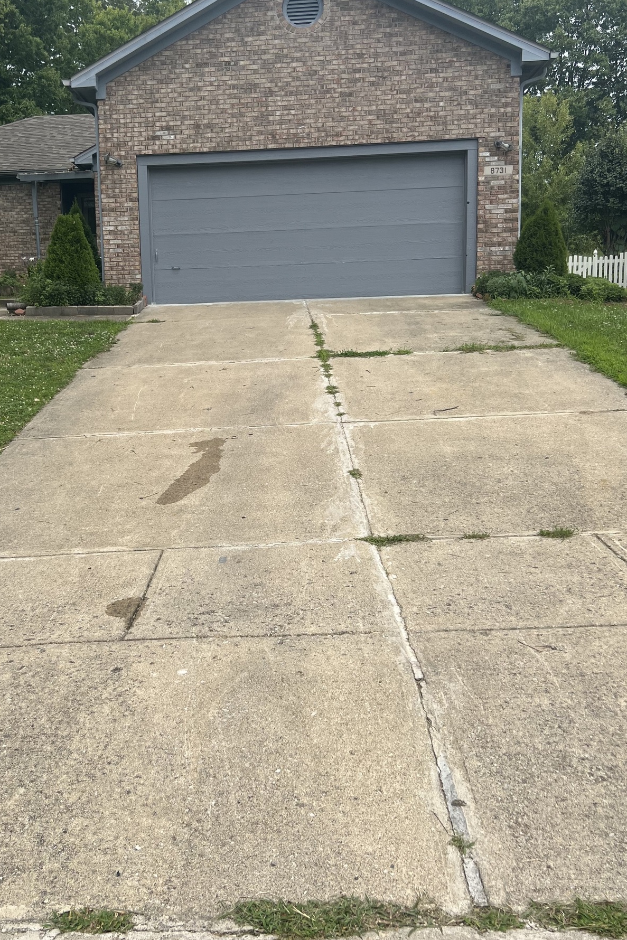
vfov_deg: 54.4
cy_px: 435
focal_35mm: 35
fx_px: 914
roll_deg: +0.9
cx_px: 204
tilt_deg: -6.9
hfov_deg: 37.4
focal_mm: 5.7
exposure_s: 1/3831
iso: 50
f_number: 1.5
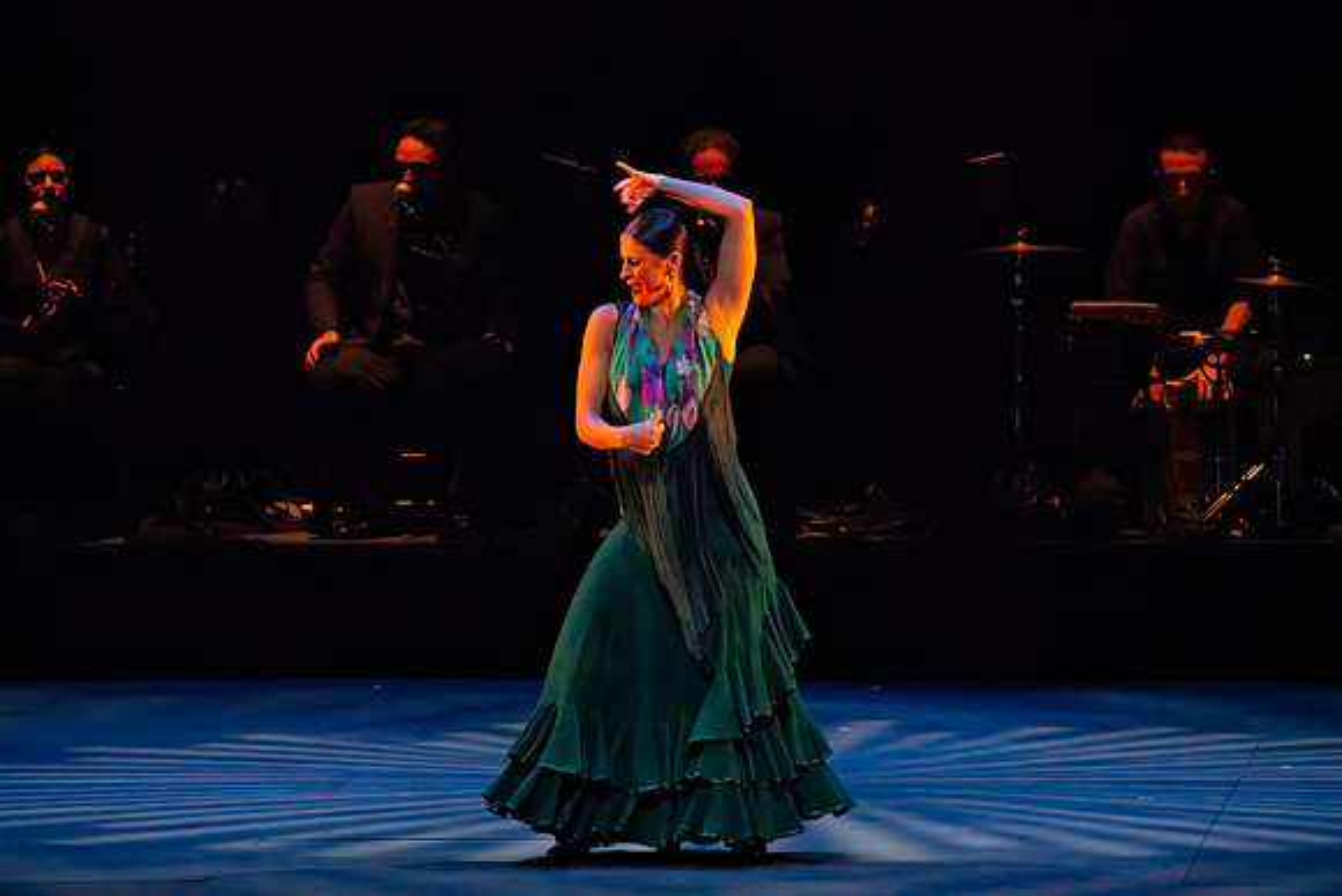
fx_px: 13460
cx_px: 671
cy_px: 448
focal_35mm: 361
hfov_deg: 5.7
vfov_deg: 3.8
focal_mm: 361
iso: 25600
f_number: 13
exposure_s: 1/400
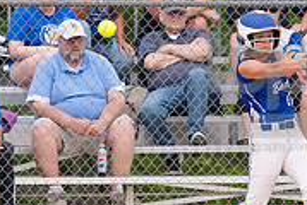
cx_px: 259
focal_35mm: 969
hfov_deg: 2.1
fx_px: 8277
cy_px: 92
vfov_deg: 1.4
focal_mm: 200
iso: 320
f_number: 5.6
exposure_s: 1/1600
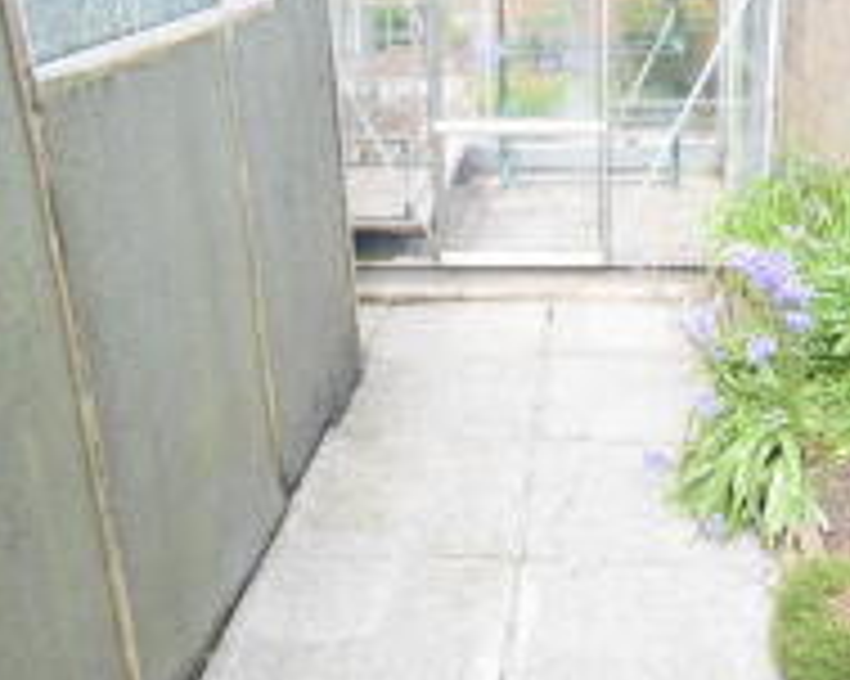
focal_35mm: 46
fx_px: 1161
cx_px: 562
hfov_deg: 39.8
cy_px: 290
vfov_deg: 32.5
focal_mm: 13
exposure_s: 1/250
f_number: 8
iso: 400
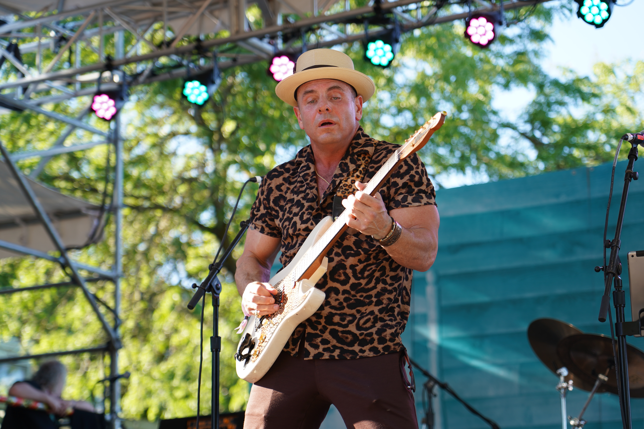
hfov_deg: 19.5
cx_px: 322
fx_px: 1878
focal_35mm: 105
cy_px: 214
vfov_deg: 13.0
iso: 160
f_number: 4
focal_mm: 105
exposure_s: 1/160
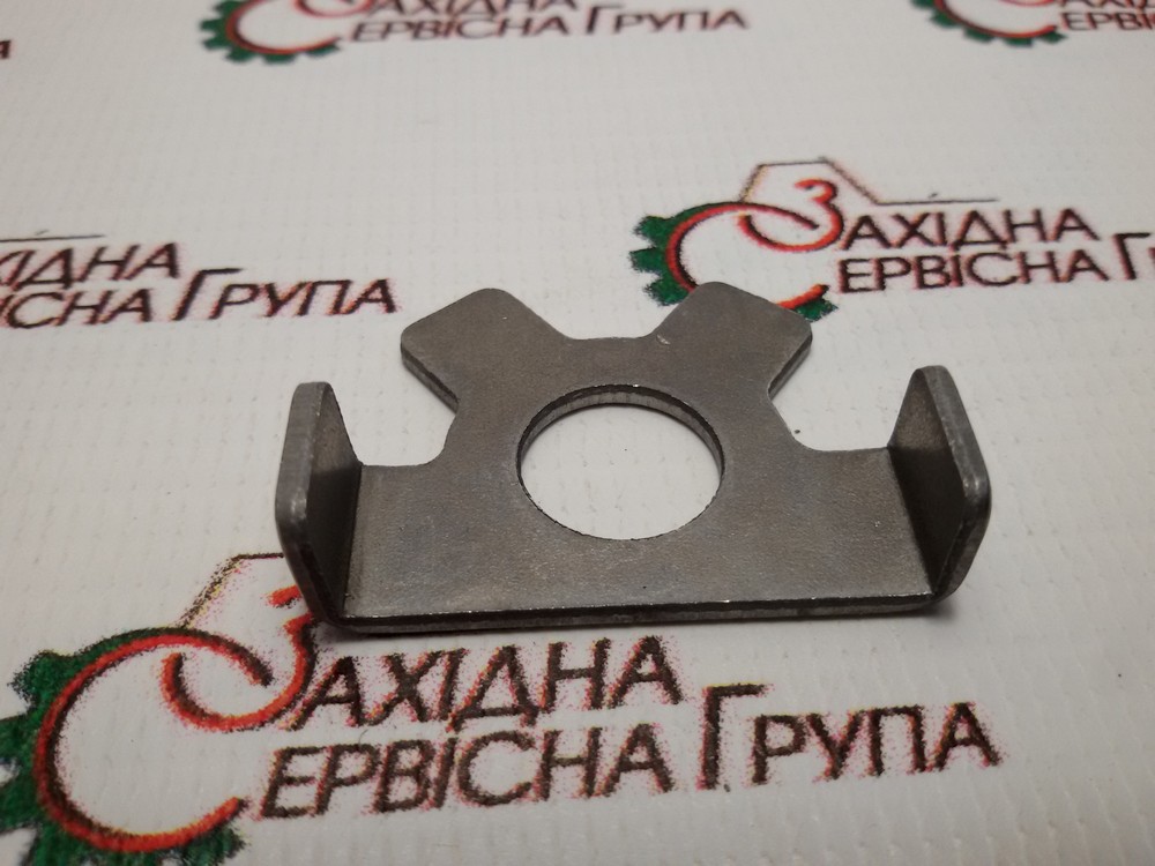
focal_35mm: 31
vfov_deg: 45.4
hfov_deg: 58.4
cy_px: 433
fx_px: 1034
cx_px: 578
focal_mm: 2.93
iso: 64
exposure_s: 1/100
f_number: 2.4
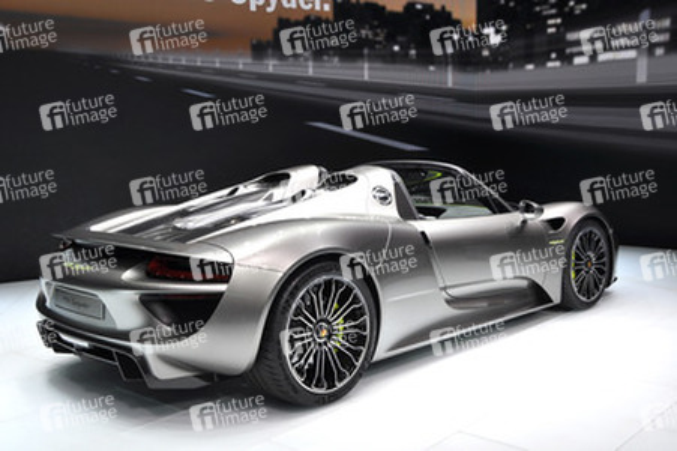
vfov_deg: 34.2
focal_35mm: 39
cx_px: 338
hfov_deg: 49.6
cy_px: 226
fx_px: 733
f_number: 8
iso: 200
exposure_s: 1/250
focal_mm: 26
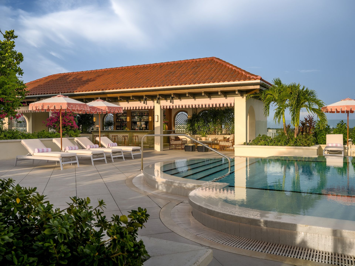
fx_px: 308
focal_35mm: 30
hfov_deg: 60.0
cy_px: 133
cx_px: 178
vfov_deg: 46.8
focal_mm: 37.6
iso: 320
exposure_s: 1/320
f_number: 9
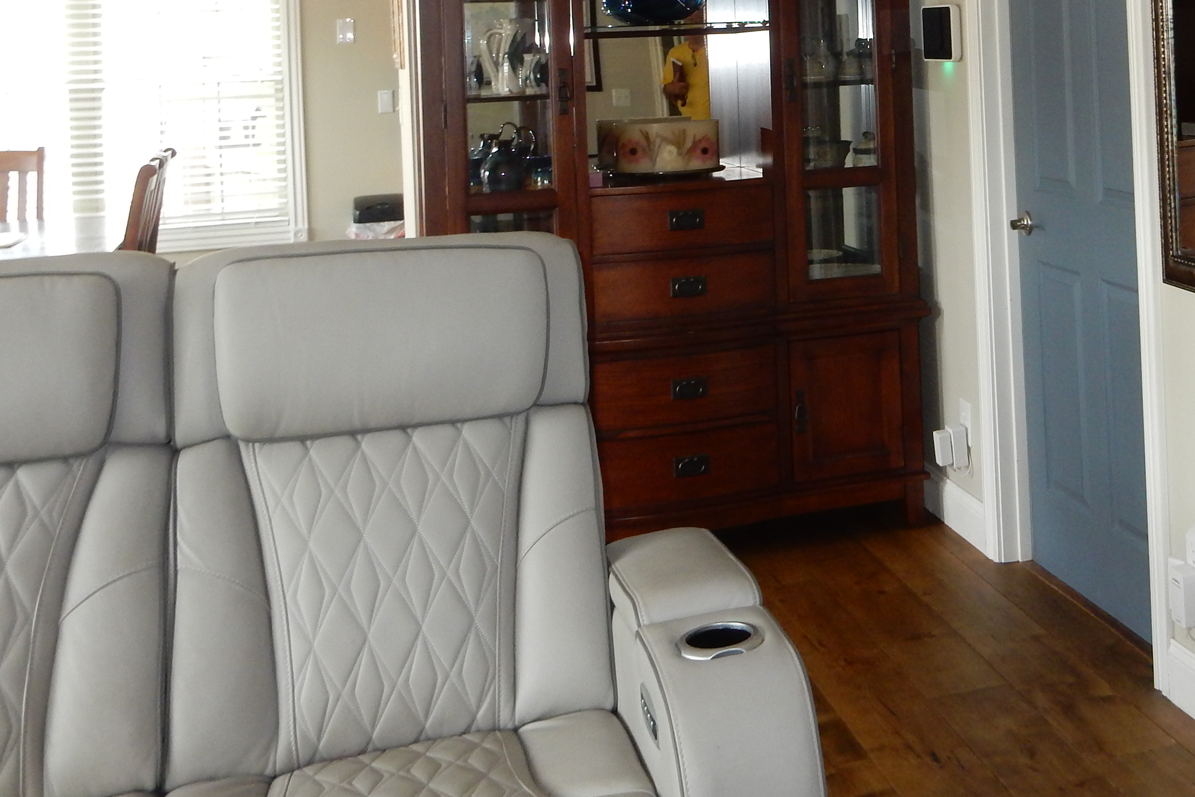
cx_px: 912
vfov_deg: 27.7
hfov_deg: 41.4
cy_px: 19
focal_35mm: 46
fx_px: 1527
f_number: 3.7
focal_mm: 4.5
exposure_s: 1/30
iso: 200
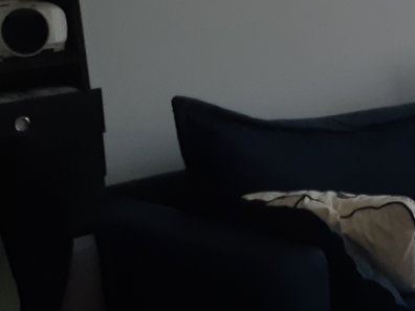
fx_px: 1259
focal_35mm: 105
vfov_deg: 14.1
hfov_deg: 15.4
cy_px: 147
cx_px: 805
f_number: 1.7
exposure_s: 1/50
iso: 80
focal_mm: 3.93
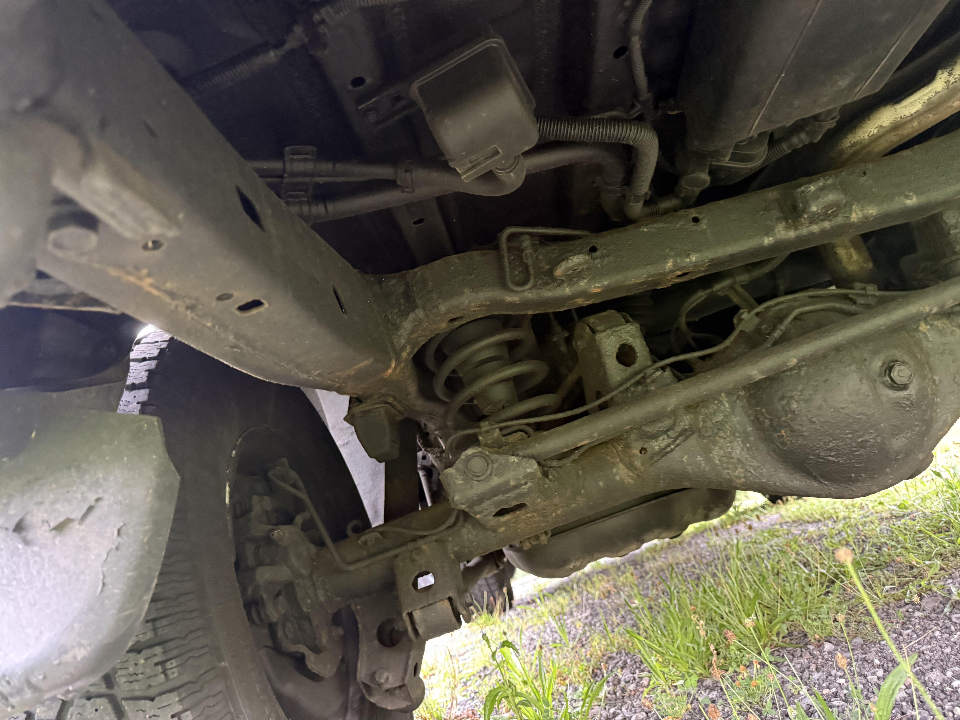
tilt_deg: +17.9
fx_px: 666
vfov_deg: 56.8
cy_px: 360
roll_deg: +23.1
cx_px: 480
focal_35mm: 24
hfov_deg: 71.6
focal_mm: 6.76
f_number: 1.78
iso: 1000
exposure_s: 1/33
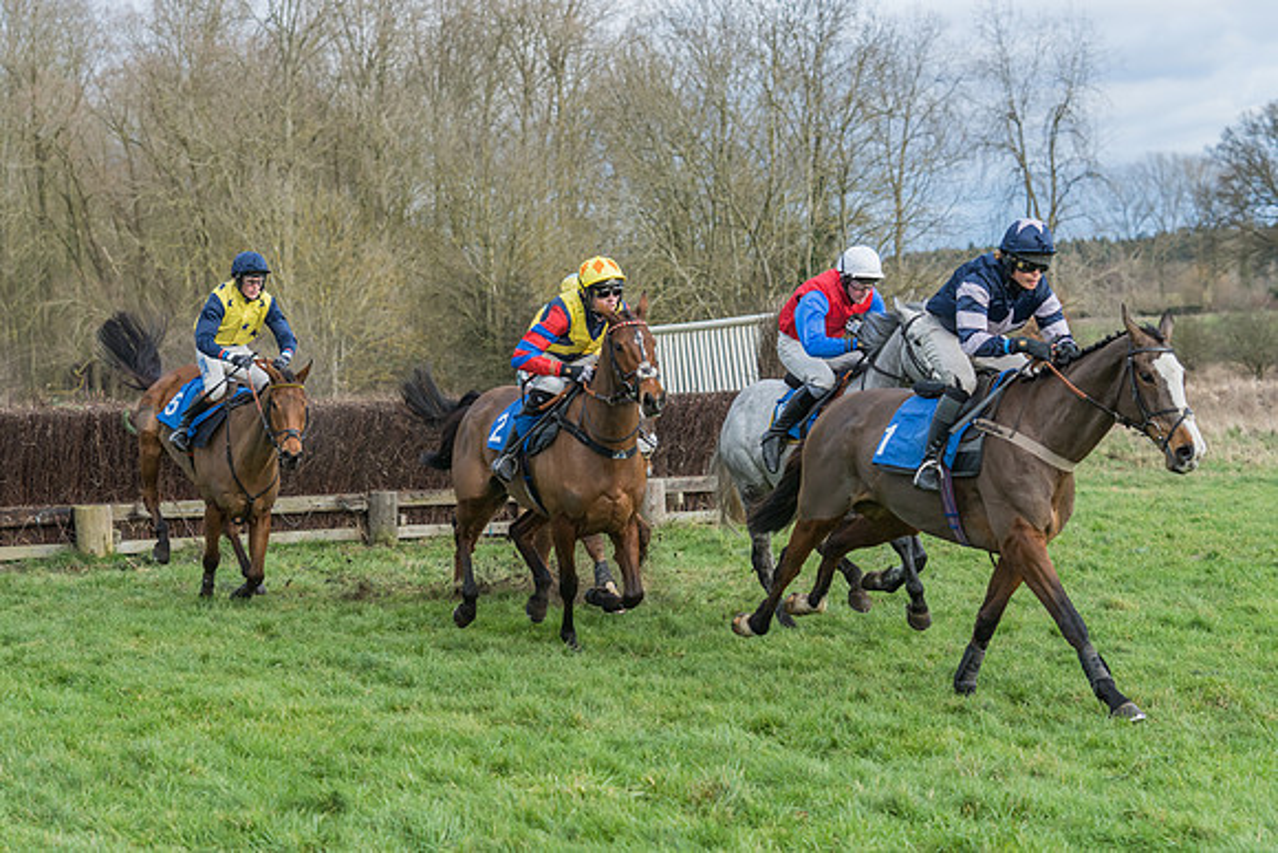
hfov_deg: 25.2
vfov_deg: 16.9
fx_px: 2863
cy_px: 421
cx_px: 605
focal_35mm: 81
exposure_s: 1/1000
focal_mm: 70
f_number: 4
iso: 800
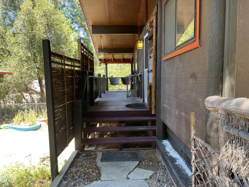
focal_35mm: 26
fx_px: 187
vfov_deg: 53.1
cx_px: 124
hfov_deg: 67.3
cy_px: 94
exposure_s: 1/121
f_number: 1.6
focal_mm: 4.2
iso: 32
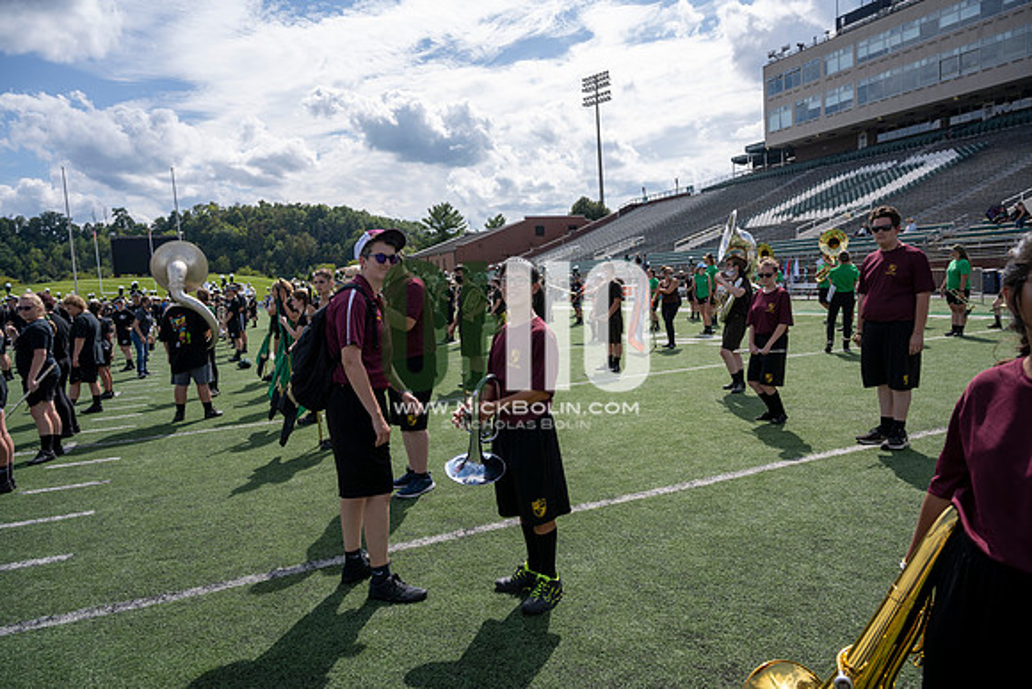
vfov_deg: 53.2
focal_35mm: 24
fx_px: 688
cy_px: 344
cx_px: 516
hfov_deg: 73.7
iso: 200
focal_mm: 24
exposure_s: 1/1600
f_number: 5
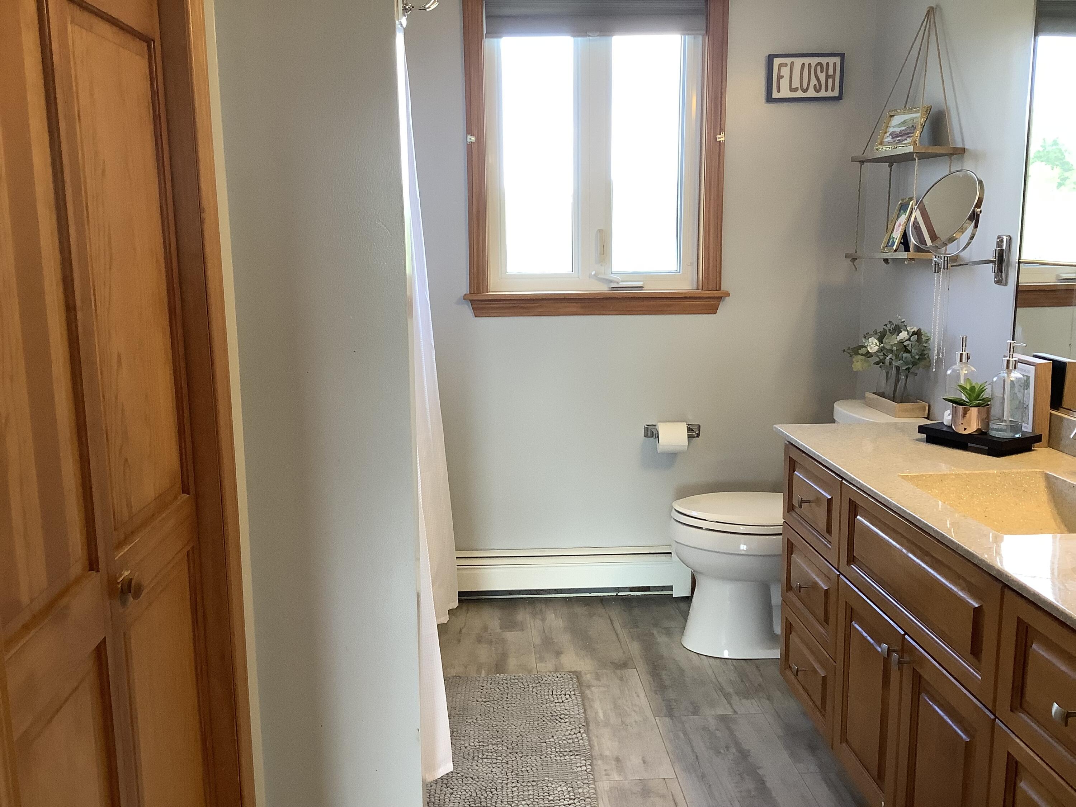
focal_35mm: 31
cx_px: 538
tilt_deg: -10.3
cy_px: 404
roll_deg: -0.8
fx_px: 964
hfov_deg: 58.4
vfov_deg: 45.4
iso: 125
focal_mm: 3.3
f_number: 2.4
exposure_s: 1/60
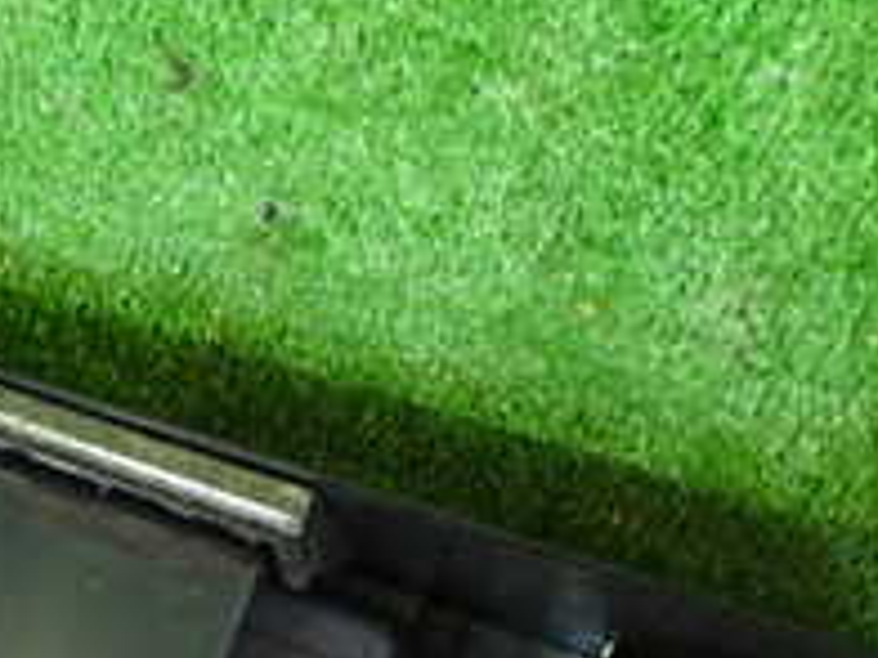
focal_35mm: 92
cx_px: 22
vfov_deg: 15.4
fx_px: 2333
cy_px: 815
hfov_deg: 20.7
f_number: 2.3
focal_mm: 5.4
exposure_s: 1/20
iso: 800
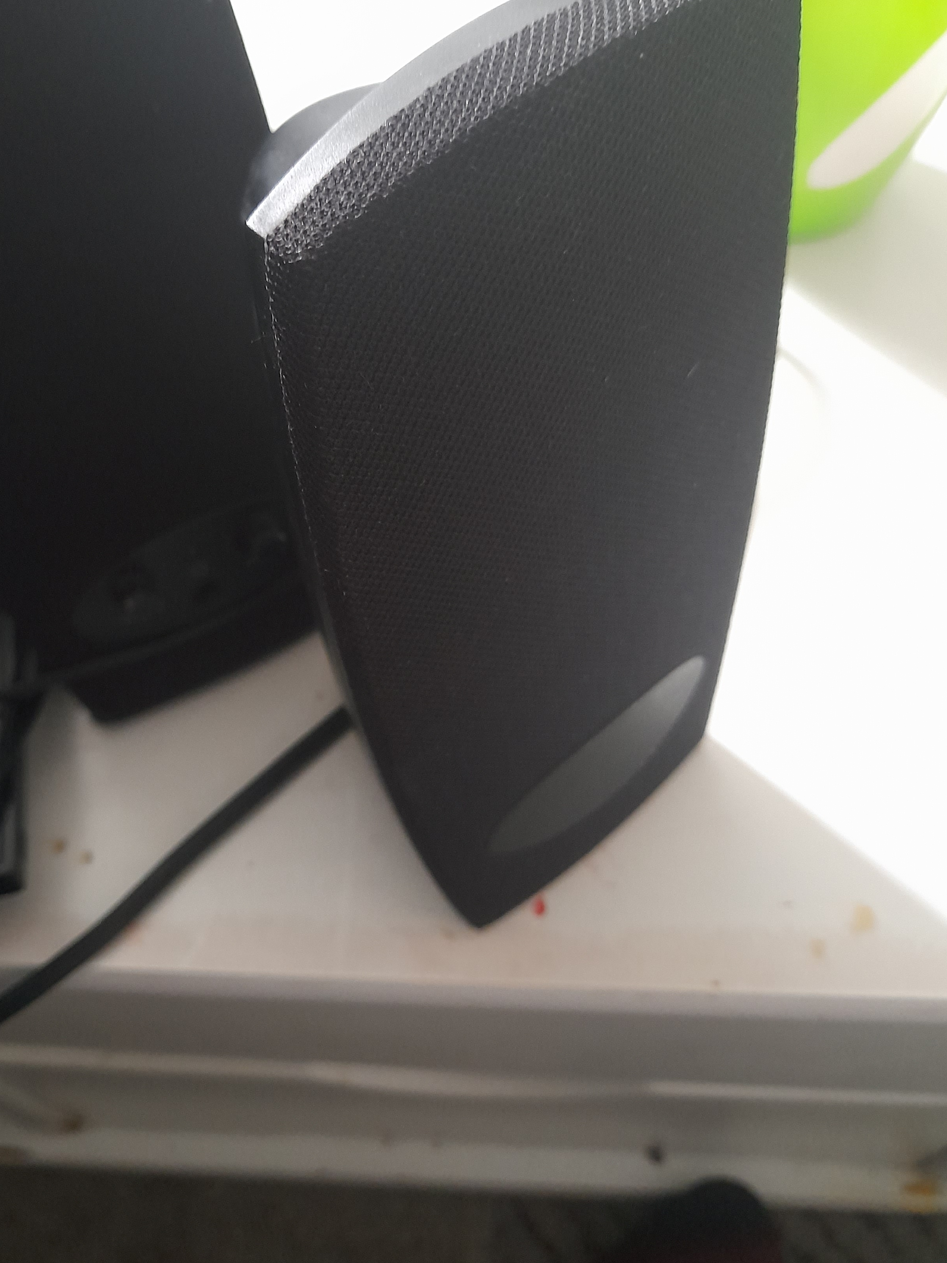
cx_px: 382
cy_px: 570
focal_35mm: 31
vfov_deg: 58.2
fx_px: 1131
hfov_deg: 45.2
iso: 640
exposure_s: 1/25
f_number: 2
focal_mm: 4.6
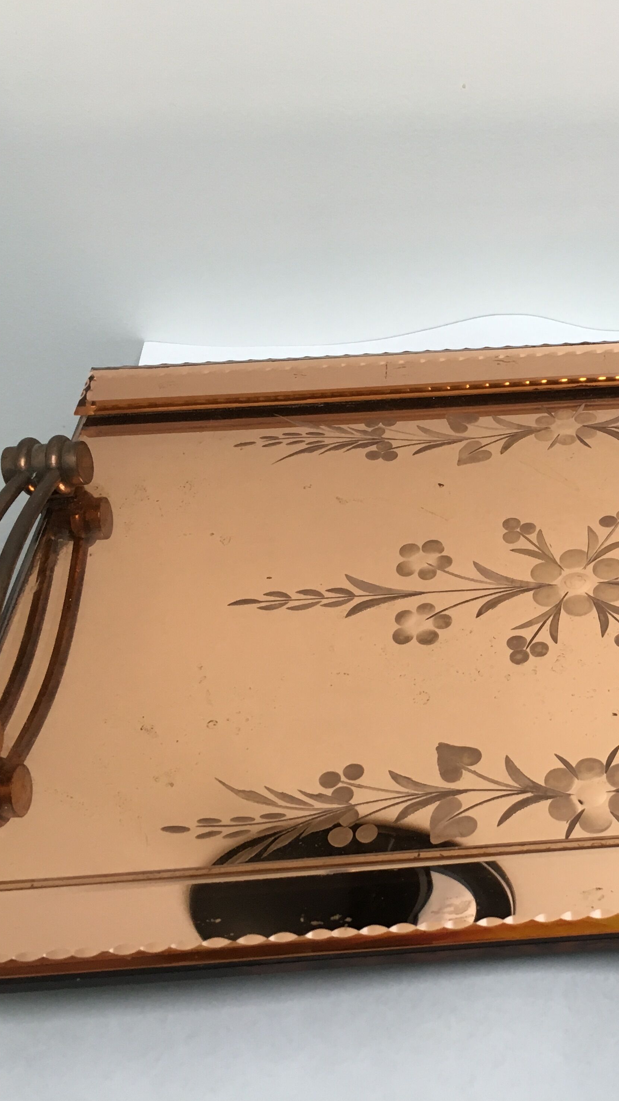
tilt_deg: -41.6
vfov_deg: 47.4
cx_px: 613
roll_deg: +0.2
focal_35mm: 43
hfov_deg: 26.3
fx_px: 1255
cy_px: 547
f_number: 2.2
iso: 100
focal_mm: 4.15
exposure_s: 1/33
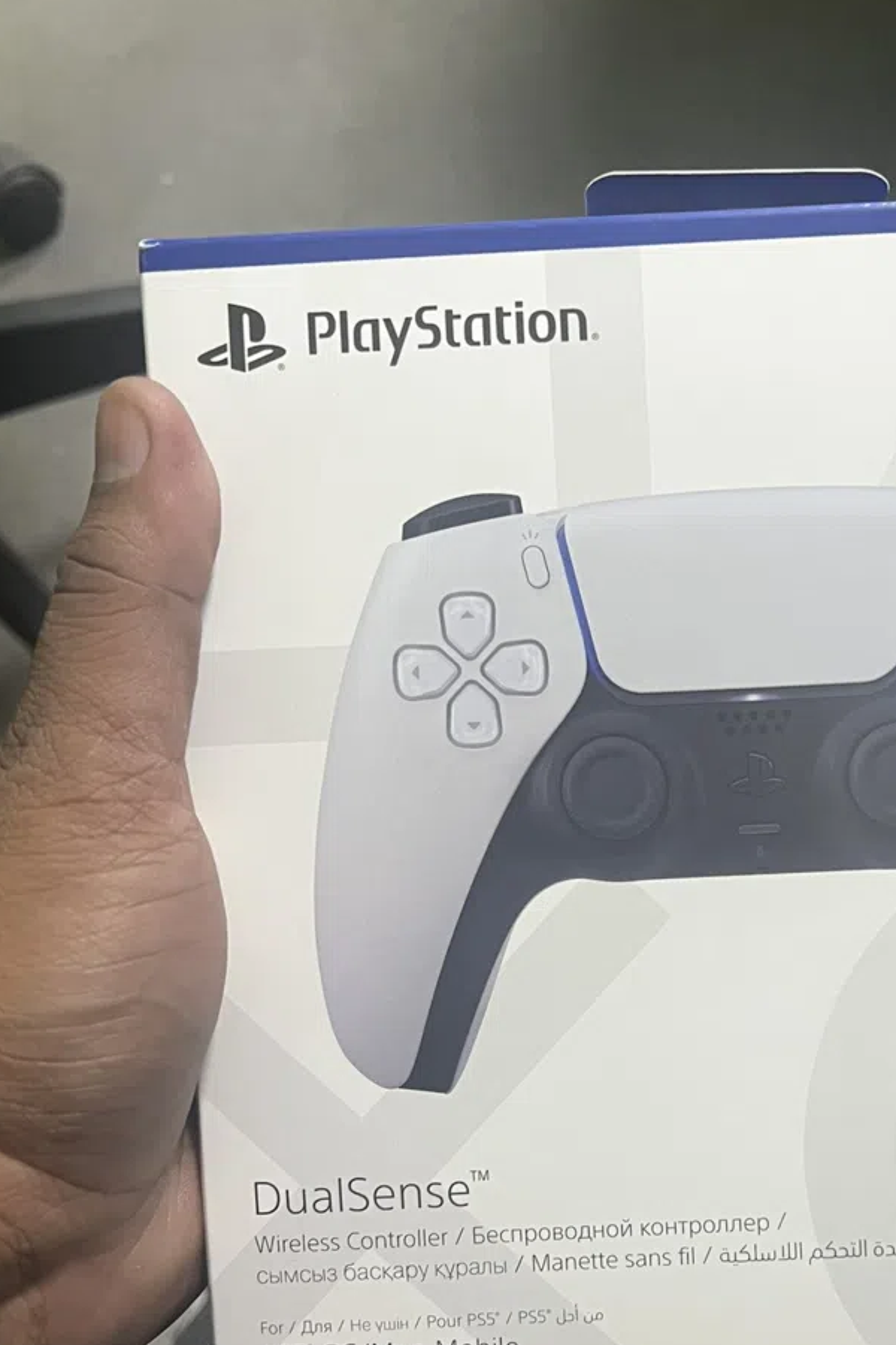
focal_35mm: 41
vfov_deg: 47.0
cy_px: 833
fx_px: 1531
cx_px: 697
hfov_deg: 31.9
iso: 200
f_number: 1.5
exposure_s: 1/50
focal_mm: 5.7
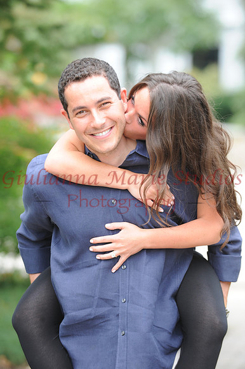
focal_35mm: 200
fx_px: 2044
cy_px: 184
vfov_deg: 10.3
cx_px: 122
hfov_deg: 6.9
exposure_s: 1/125
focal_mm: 200
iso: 500
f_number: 5.6
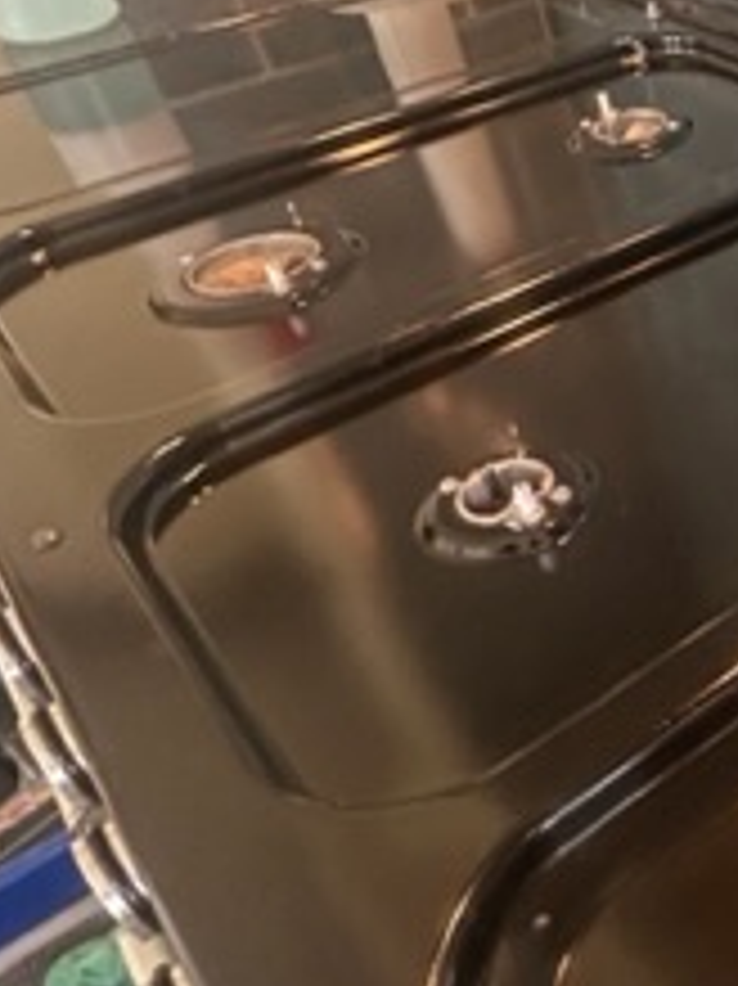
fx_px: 1167
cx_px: 986
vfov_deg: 45.6
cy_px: 414
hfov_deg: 28.2
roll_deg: +2.0
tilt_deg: -36.9
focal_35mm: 41
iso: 800
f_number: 2.2
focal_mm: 2.22
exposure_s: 1/50
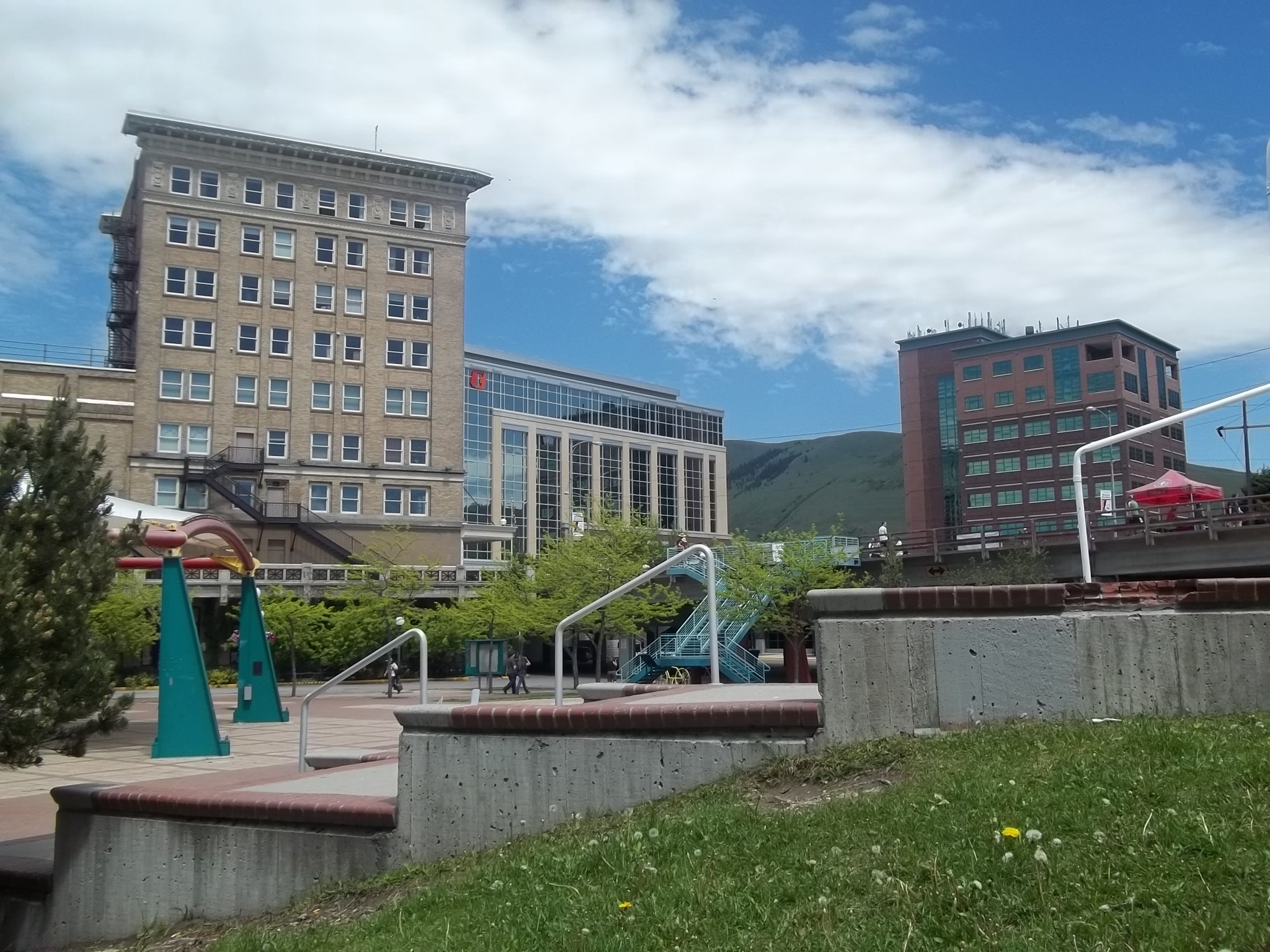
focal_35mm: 32
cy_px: 476
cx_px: 635
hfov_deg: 56.8
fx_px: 1174
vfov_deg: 44.2
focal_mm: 5.7
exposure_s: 1/160
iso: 64
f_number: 8.8
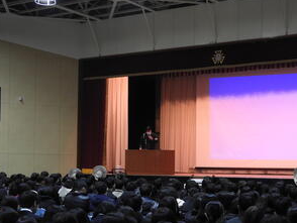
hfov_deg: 28.4
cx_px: 195
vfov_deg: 21.6
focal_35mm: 68
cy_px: 146
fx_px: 584
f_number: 4
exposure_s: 1/30
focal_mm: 9
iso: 320
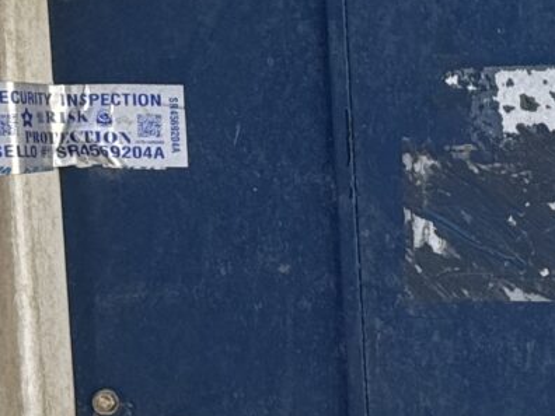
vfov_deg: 9.4
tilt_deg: -4.9
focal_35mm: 155
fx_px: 2485
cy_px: 521
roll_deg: -0.1
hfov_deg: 10.3
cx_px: 1491
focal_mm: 6.76
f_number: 1.78
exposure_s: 1/1285
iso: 80
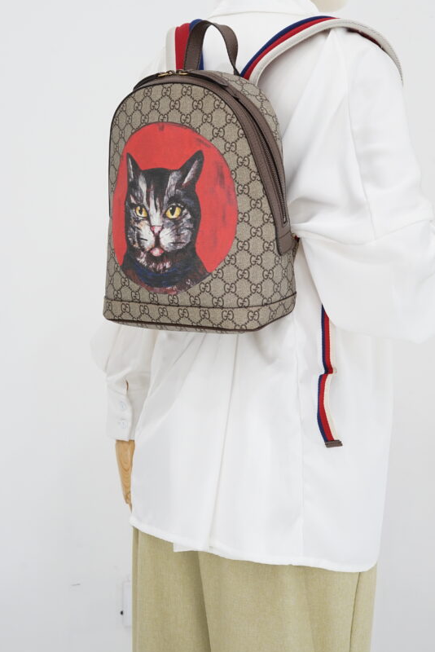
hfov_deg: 21.2
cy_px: 240
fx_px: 1159
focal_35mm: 64
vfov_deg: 31.3
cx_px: 277
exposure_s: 1/6
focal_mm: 50
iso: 640
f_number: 8
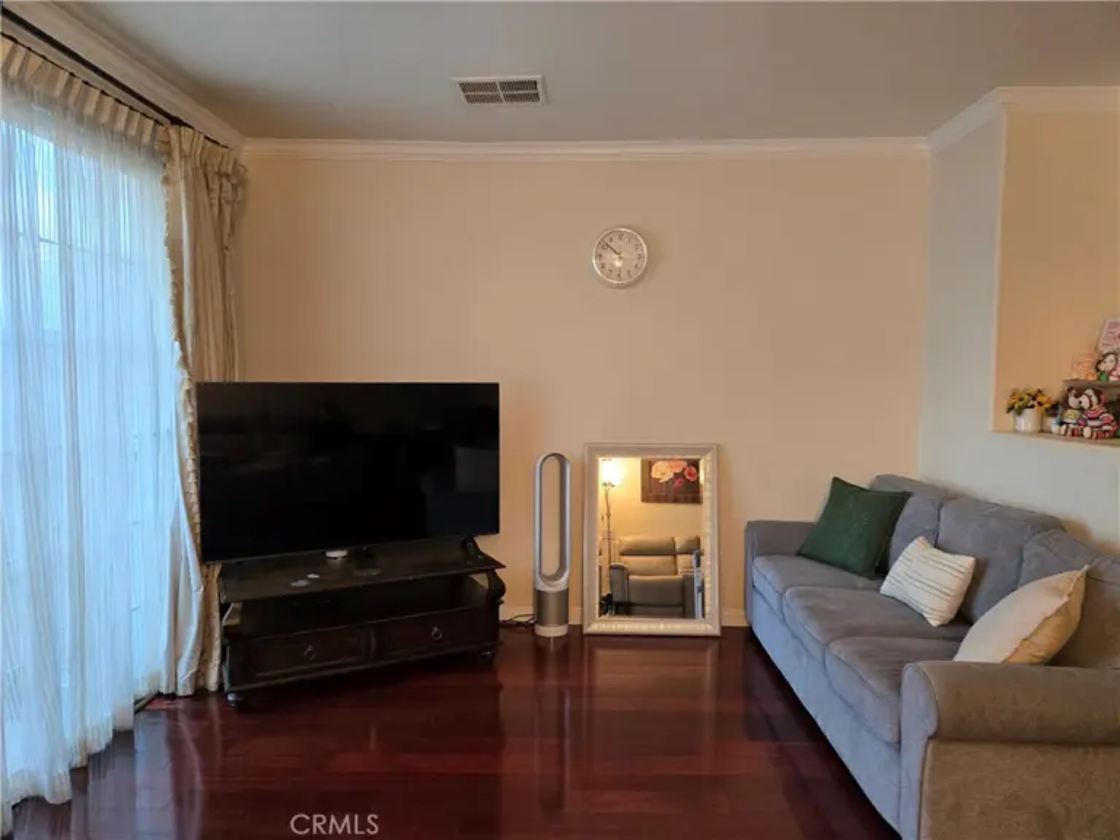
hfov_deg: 73.9
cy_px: 420
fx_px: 744
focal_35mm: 23
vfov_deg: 58.9
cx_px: 560
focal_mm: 5.4
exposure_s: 1/120
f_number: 1.8
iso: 200
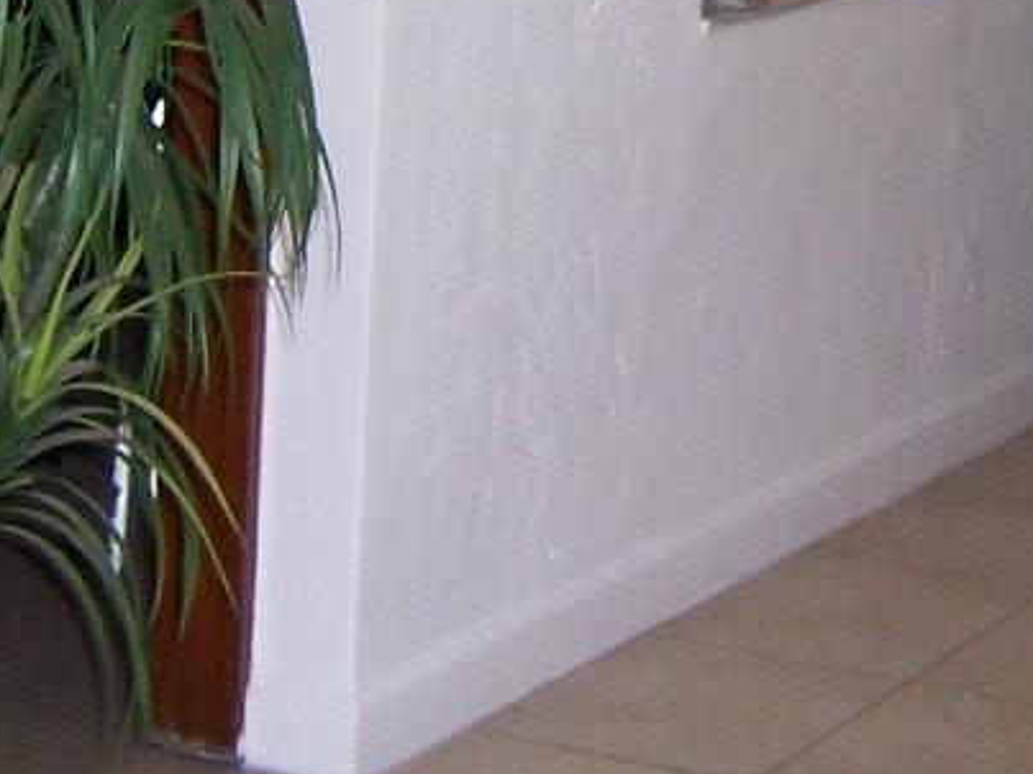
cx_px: 964
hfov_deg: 15.3
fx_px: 3789
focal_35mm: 127
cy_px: -267
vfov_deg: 11.3
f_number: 2.8
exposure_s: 1/60
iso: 140
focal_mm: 5.5
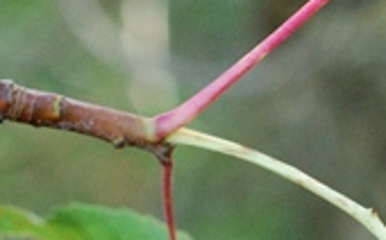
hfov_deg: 6.1
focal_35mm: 345
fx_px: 3627
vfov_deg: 3.8
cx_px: 286
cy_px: 297
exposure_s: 1/160
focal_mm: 60
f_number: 8
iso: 1600
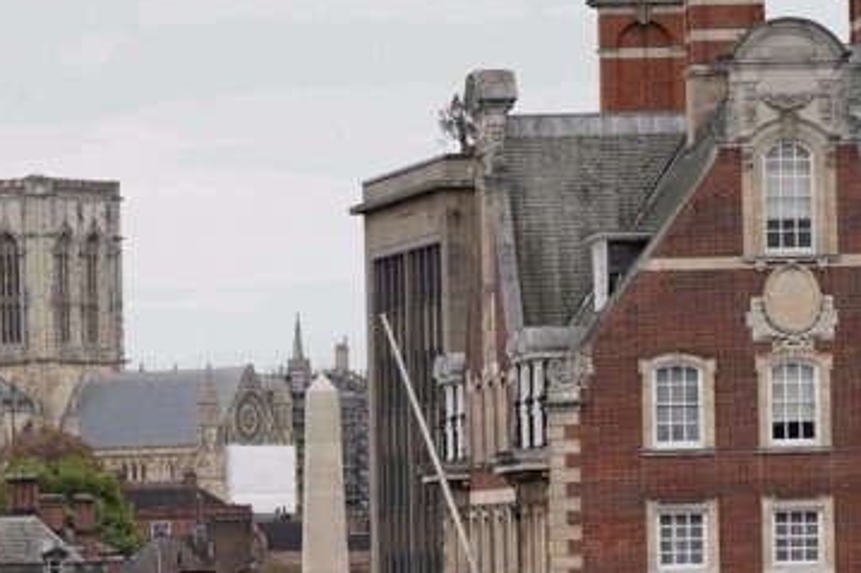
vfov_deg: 5.9
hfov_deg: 8.6
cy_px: 408
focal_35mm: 234
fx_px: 5594
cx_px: -417
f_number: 5.6
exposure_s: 1/160
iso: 100
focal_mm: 70
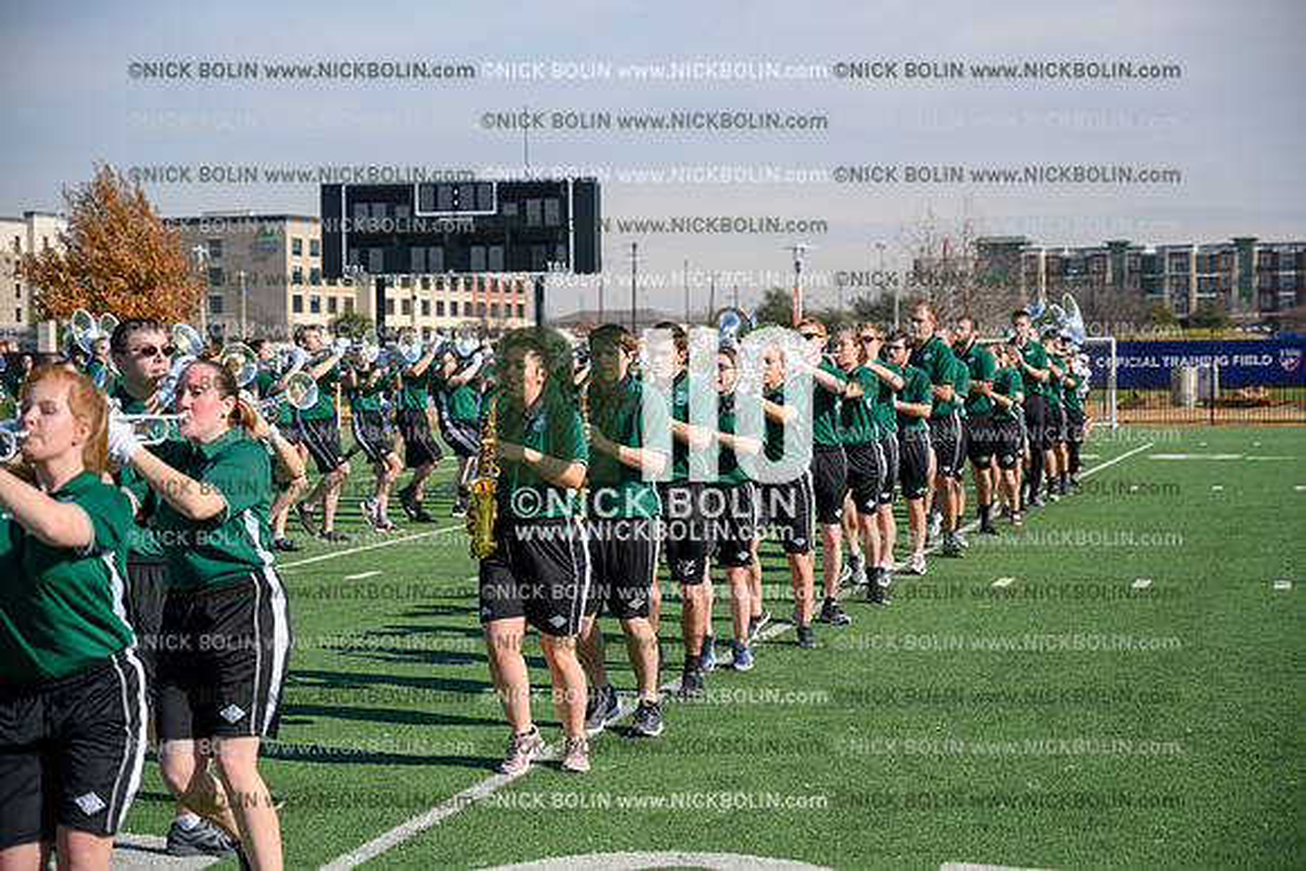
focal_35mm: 70
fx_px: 2540
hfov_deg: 28.8
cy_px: 436
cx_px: 653
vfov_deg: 19.5
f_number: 4
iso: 125
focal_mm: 70
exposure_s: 1/1600
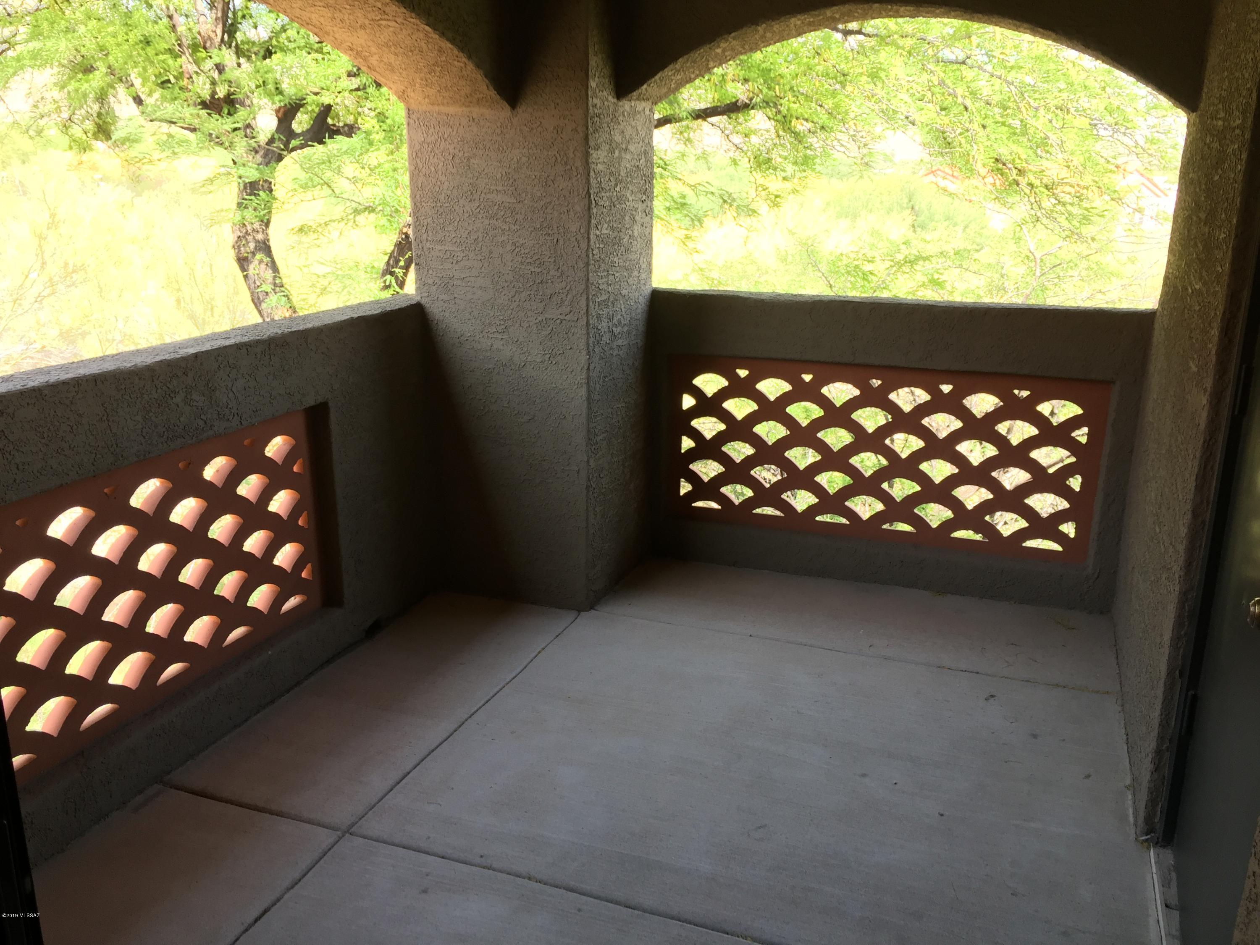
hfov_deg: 61.7
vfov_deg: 48.2
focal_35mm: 29
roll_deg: -2.1
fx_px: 1056
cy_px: 472
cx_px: 630
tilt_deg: -17.2
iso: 50
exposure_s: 1/120
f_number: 2.2
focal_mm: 4.15
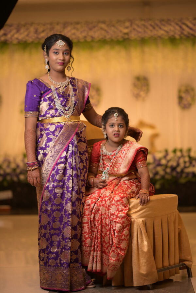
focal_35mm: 85
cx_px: 98
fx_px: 694
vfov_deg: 23.9
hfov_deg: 16.1
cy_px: 146
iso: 64
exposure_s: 1/160
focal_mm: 85
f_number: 1.8
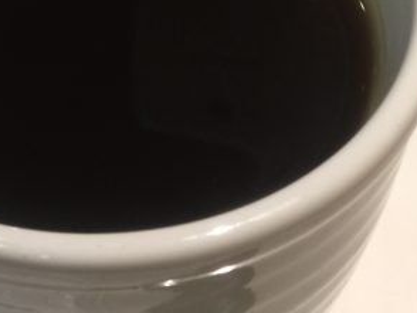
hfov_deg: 19.4
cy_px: 245
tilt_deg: -55.0
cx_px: 139
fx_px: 1218
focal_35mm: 101
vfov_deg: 14.6
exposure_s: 1/15
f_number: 2.2
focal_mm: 4.15
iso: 32
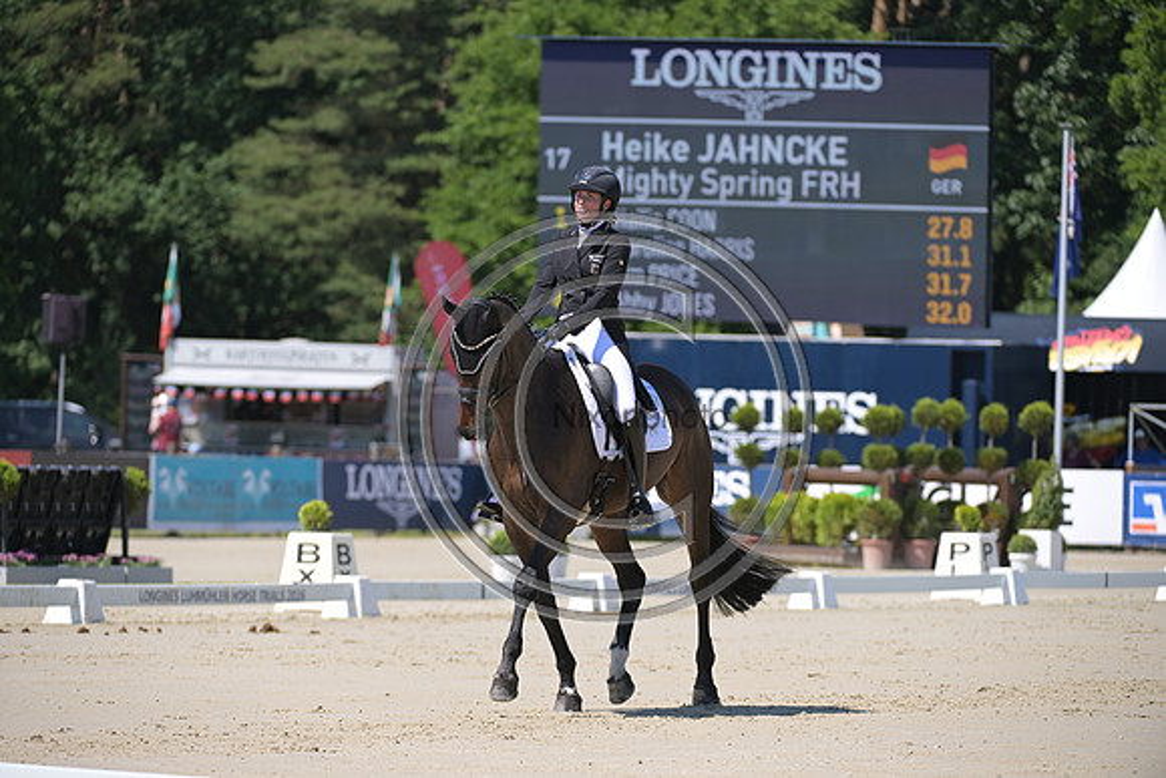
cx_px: 583
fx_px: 7775
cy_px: 389
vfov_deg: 5.7
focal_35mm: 240
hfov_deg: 8.6
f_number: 5
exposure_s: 1/1250
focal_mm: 240
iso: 250
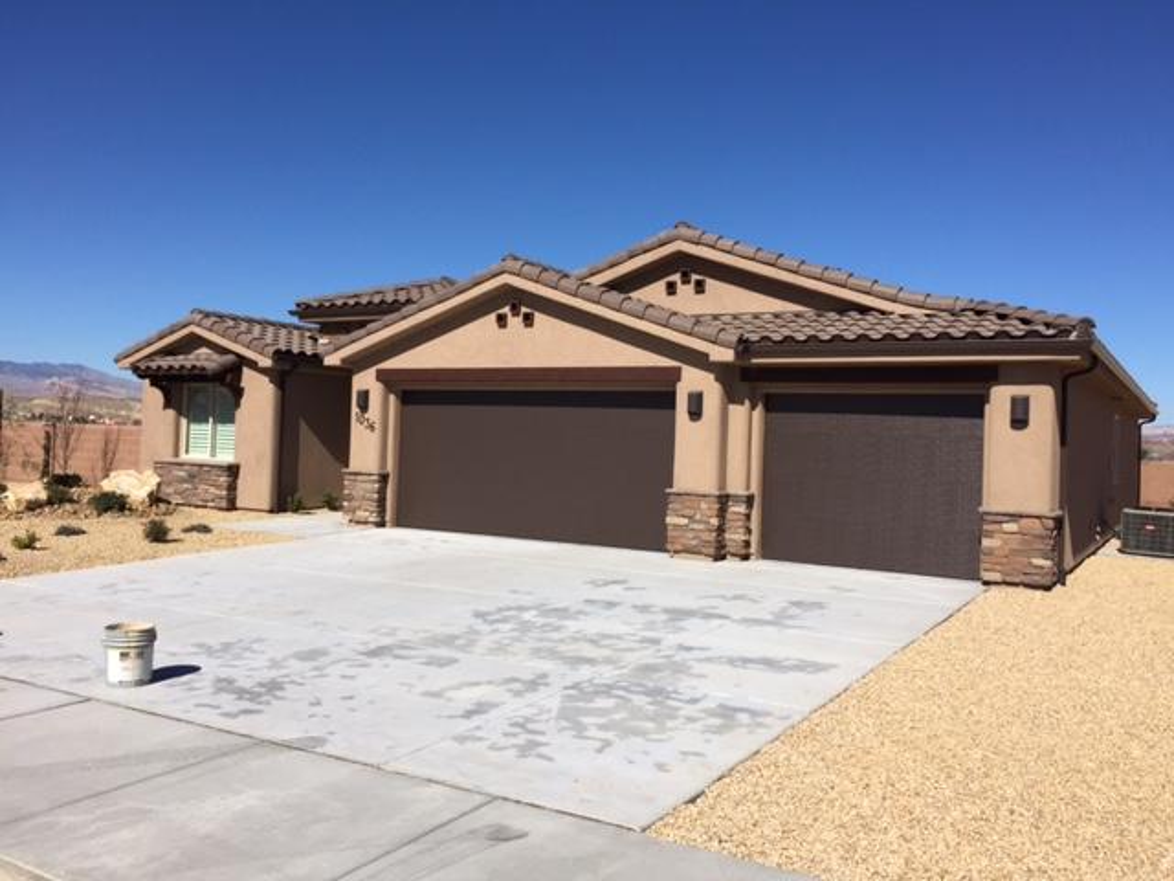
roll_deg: -2.0
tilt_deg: +1.3
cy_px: 440
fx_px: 984
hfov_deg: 61.7
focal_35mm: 29
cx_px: 587
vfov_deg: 48.2
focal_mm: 4.15
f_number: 2.2
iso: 32
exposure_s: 1/3300
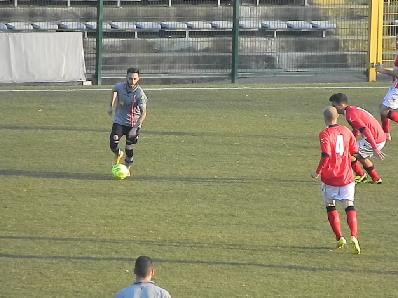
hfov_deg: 3.8
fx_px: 6036
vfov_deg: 2.8
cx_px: 199
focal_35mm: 525
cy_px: 149
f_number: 5.8
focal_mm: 94.5
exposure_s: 1/320
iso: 400
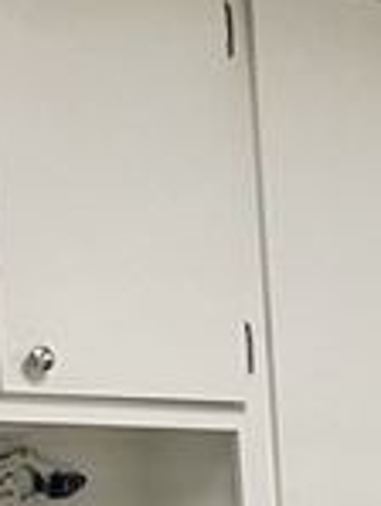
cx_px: 884
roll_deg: +1.3
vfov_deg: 13.6
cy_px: 808
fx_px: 1964
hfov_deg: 9.9
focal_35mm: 134
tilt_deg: -6.6
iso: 100
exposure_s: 1/60
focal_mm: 4.2
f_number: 1.6
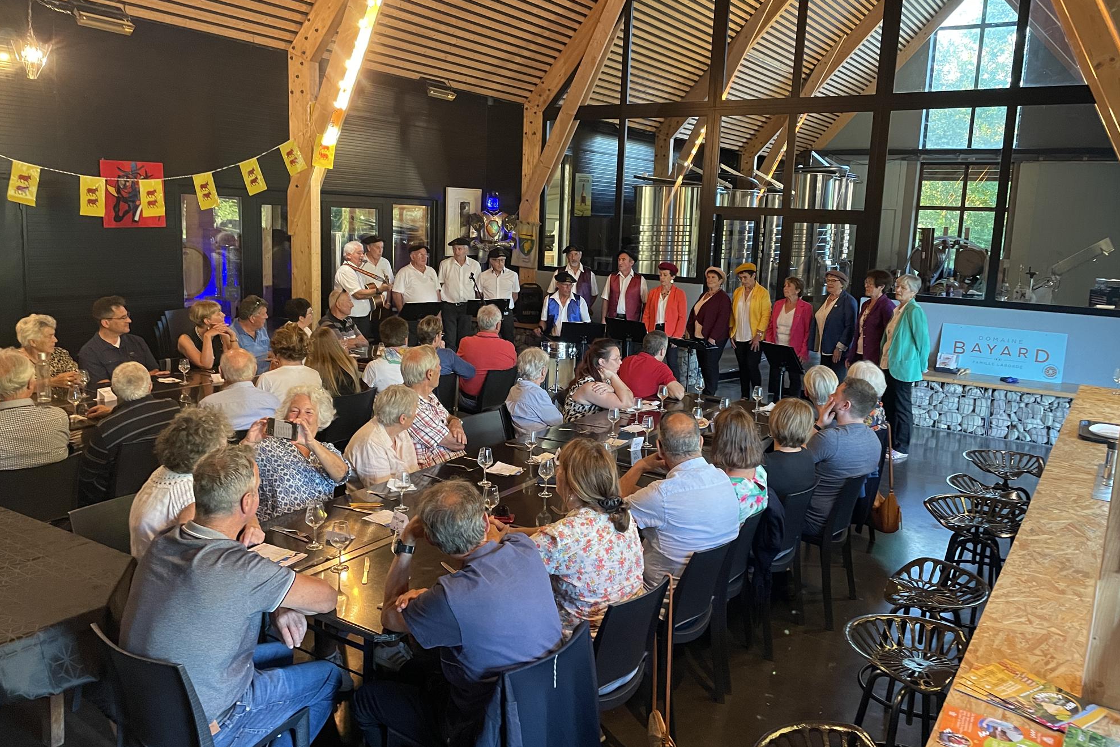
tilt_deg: -7.4
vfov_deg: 46.4
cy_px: 351
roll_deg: -2.5
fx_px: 871
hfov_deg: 65.5
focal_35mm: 28
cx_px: 559
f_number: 1.6
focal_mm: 4.2
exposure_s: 1/46
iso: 500
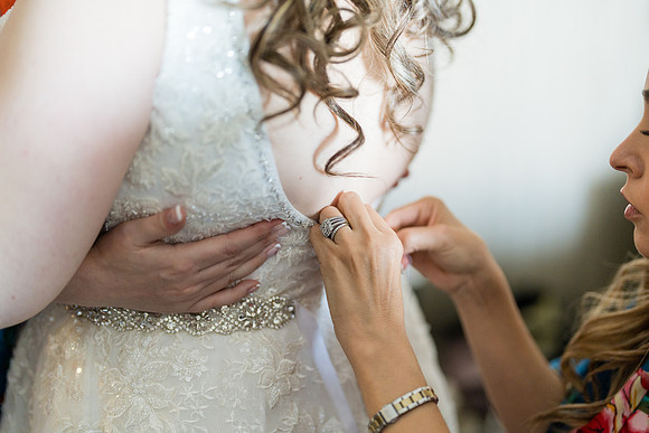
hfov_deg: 39.6
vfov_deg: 27.0
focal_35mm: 50
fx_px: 902
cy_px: 216
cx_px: 324
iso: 1000
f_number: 1.2
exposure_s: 1/250
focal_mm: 50
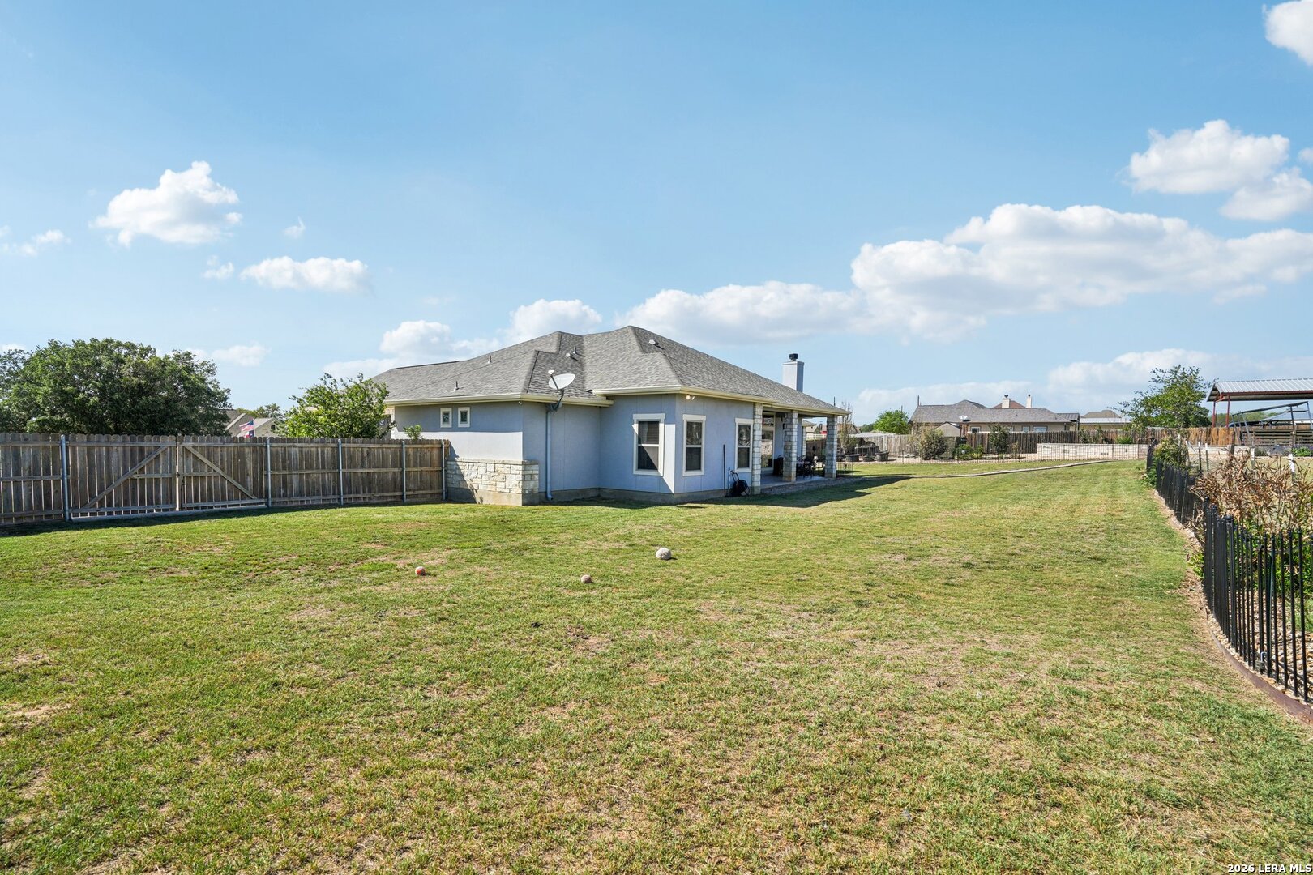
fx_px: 584
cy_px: 438
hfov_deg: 96.7
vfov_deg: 73.7
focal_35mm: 16
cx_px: 656
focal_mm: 16
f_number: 8
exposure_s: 1/750
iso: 200
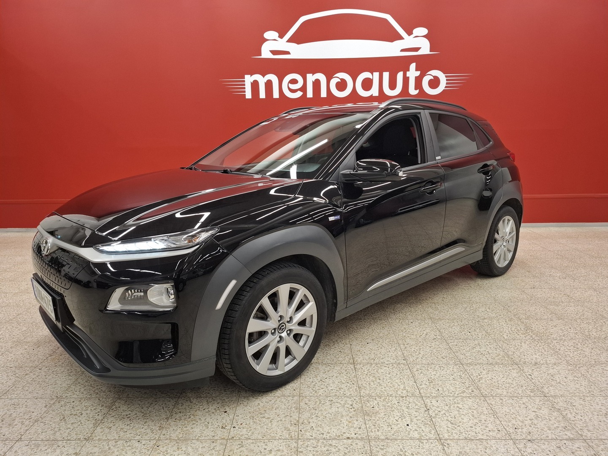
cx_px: 304
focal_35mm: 23
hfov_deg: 73.9
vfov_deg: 58.9
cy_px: 228
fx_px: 404
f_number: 1.8
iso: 160
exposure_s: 1/100
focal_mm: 5.54
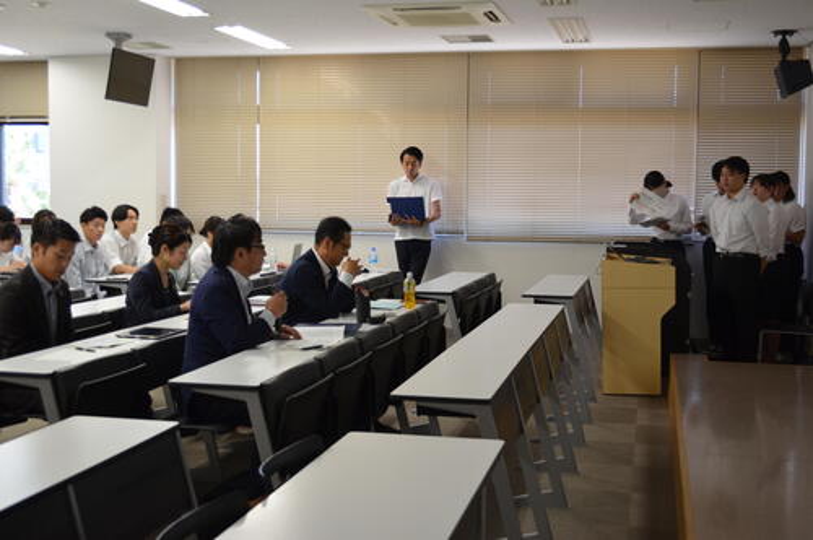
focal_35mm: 45
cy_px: 270
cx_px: 406
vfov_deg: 29.8
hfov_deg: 43.7
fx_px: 1015
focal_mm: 30
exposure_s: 1/60
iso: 640
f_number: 4.5
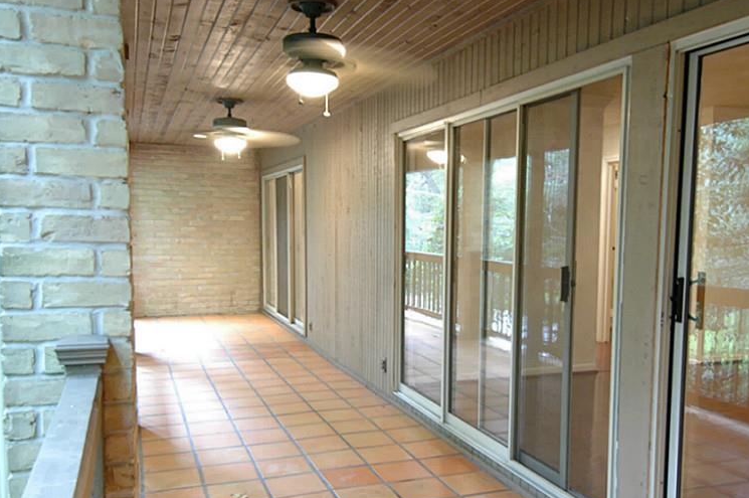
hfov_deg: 57.2
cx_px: 399
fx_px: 686
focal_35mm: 33
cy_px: 289
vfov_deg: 39.8
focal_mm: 16
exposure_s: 1/6
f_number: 5.6
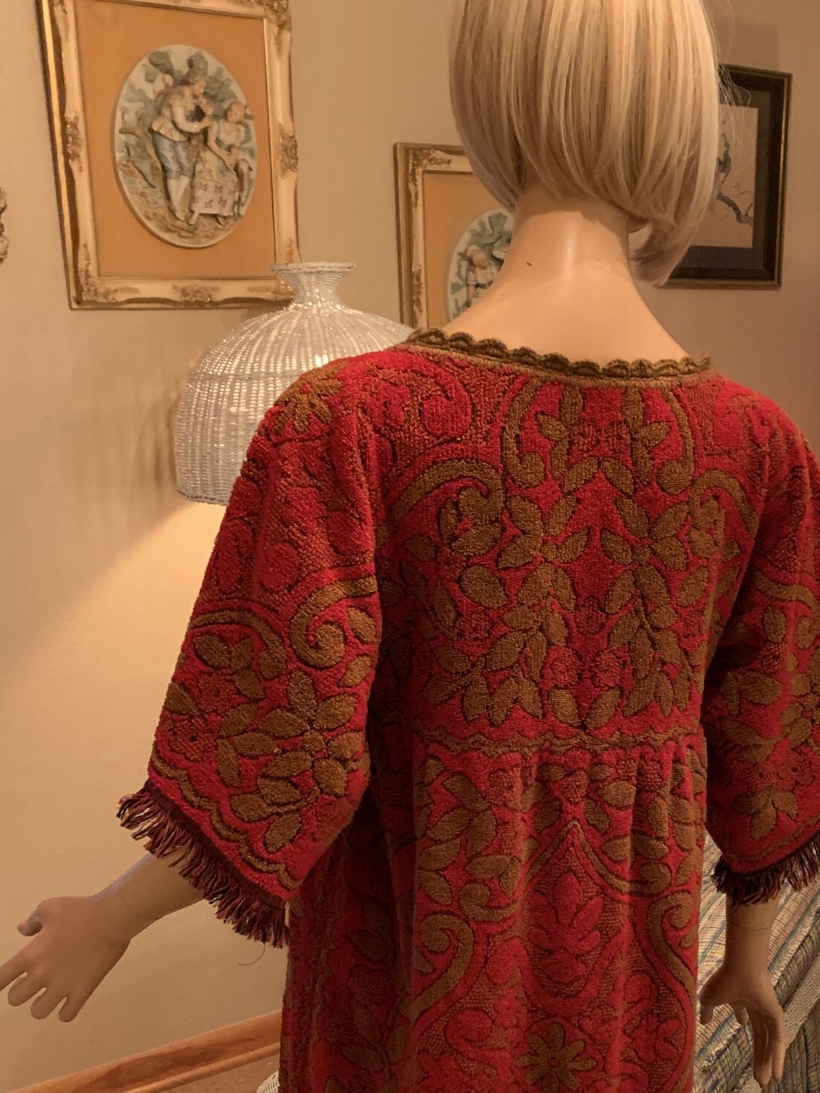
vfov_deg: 41.2
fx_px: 1422
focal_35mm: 45
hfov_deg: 31.7
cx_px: 606
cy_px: 772
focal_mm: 4.25
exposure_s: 1/30
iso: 640
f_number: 1.8
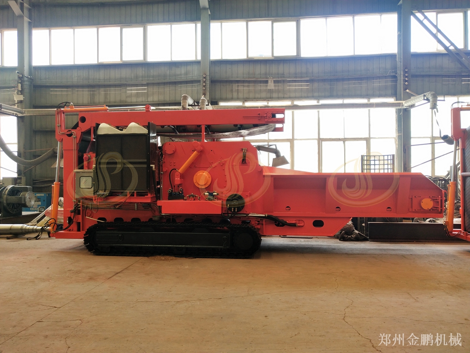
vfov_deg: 46.8
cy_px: 176
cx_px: 235
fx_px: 407
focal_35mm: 30
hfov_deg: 60.0
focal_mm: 3.95
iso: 111
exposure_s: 1/100
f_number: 1.8
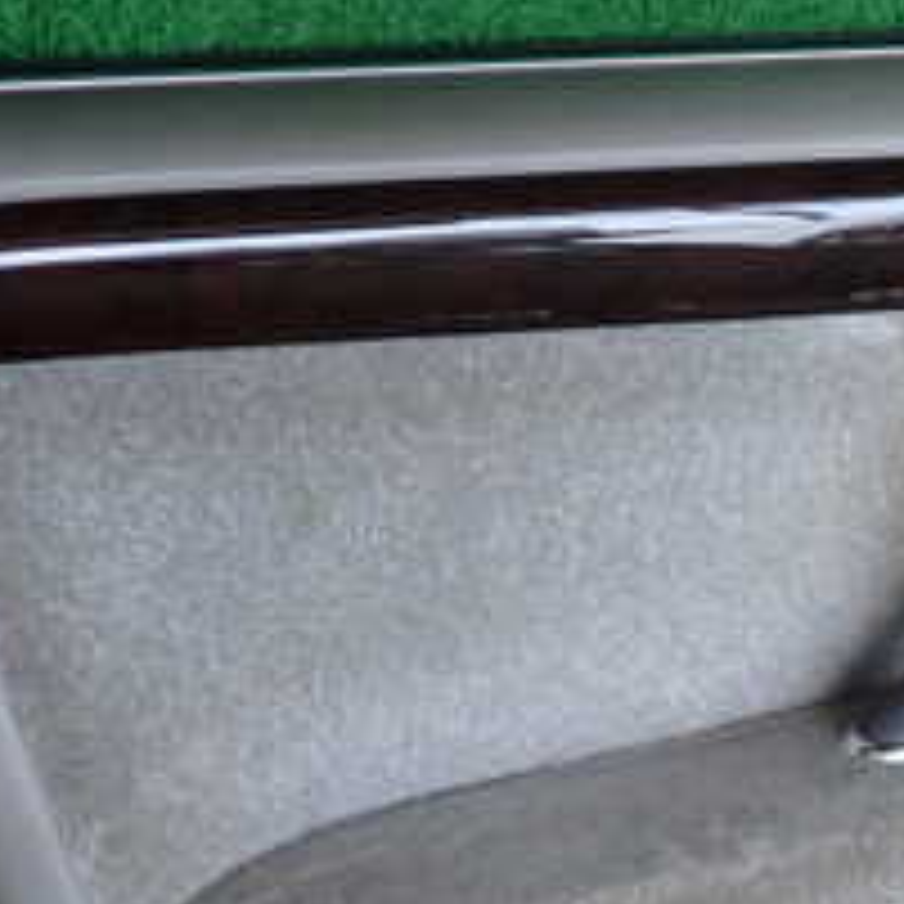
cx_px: 796
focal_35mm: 74
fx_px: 2186
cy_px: 783
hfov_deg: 22.8
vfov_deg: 22.9
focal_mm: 5.05
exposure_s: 1/200
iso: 100
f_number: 2.2
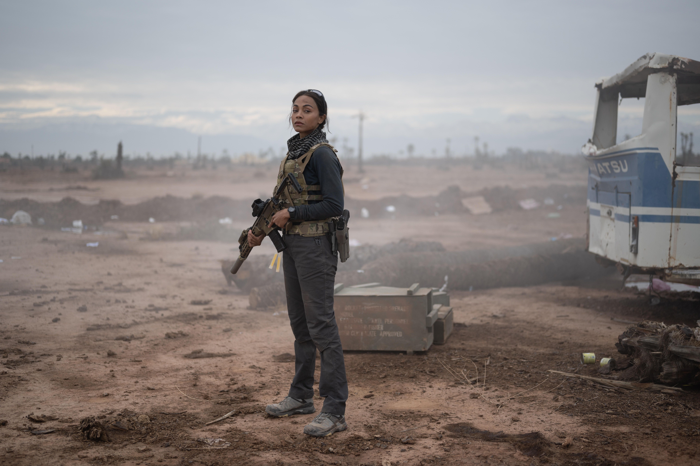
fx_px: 972
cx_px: 350
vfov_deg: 27.0
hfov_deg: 39.6
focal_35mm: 50
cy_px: 233
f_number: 1.8
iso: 125
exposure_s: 1/2500
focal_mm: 50
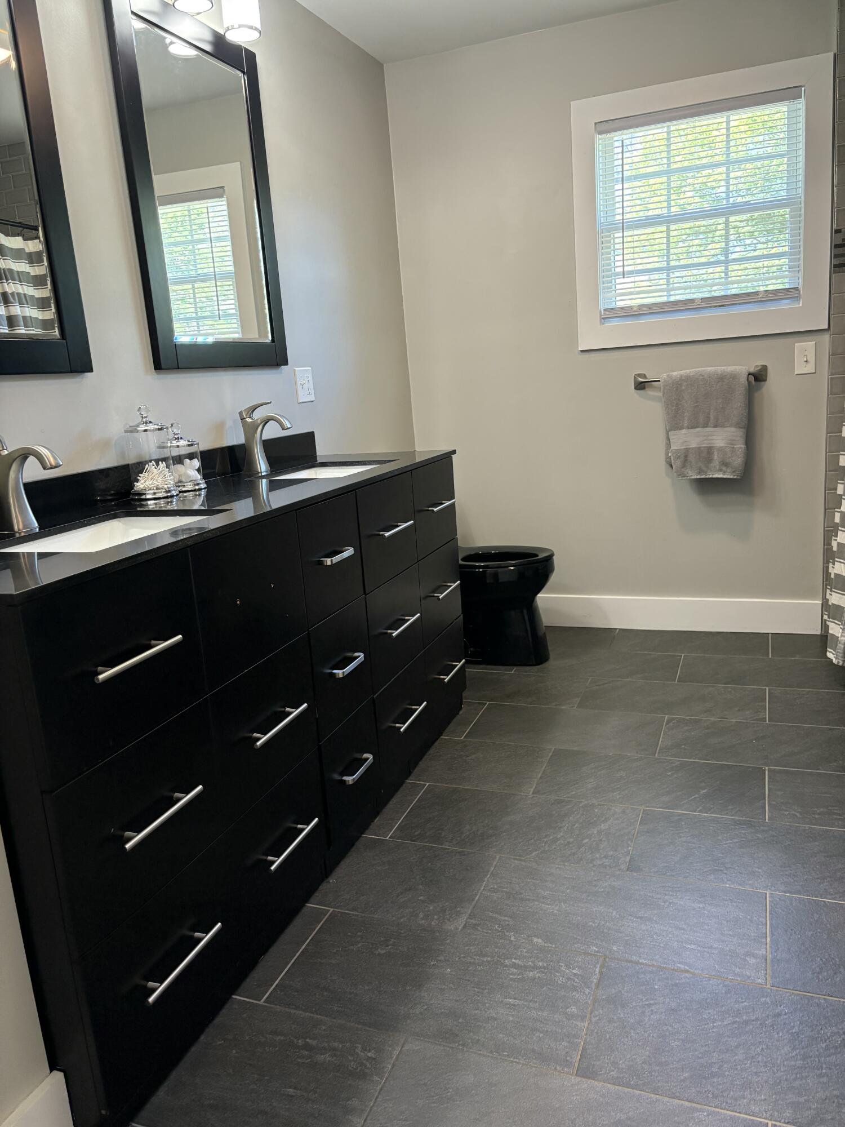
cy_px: 564
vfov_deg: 67.3
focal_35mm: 26
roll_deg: +4.1
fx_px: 846
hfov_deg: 53.1
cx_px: 422
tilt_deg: -11.0
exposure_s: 1/60
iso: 200
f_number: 1.6
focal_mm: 5.96
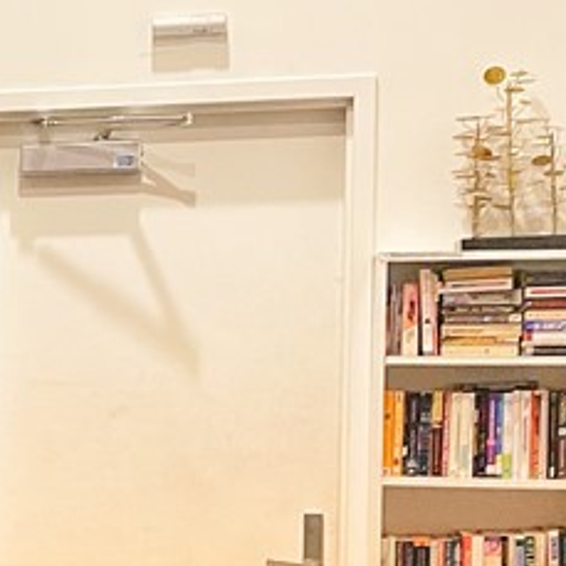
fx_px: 1831
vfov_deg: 17.4
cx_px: -260
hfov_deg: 16.2
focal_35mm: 99
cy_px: 487
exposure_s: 1/60
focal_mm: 5.1
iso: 320
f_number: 1.6
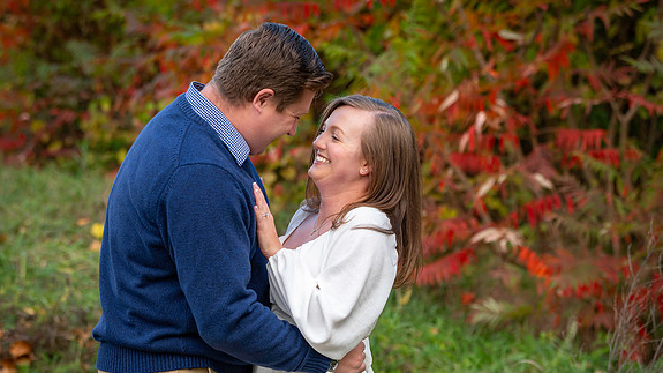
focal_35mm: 101
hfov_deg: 21.2
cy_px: 211
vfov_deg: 12.0
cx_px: 331
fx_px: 1775
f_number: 4.5
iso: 1250
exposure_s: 1/1600
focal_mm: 95
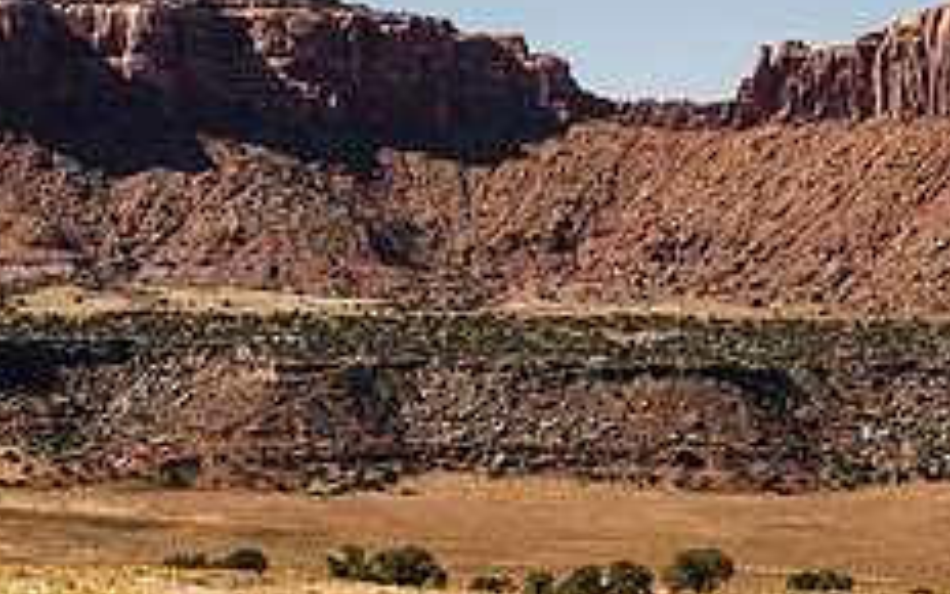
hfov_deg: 17.1
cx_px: 585
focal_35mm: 122
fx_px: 3159
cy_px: 506
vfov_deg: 10.7
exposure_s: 1/640
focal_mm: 47
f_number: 7.1
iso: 160
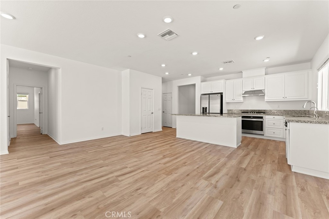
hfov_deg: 104.2
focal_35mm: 14
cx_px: 164
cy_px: 110
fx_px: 128
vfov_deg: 81.2
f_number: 6.3
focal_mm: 14
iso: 320
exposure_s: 1/20
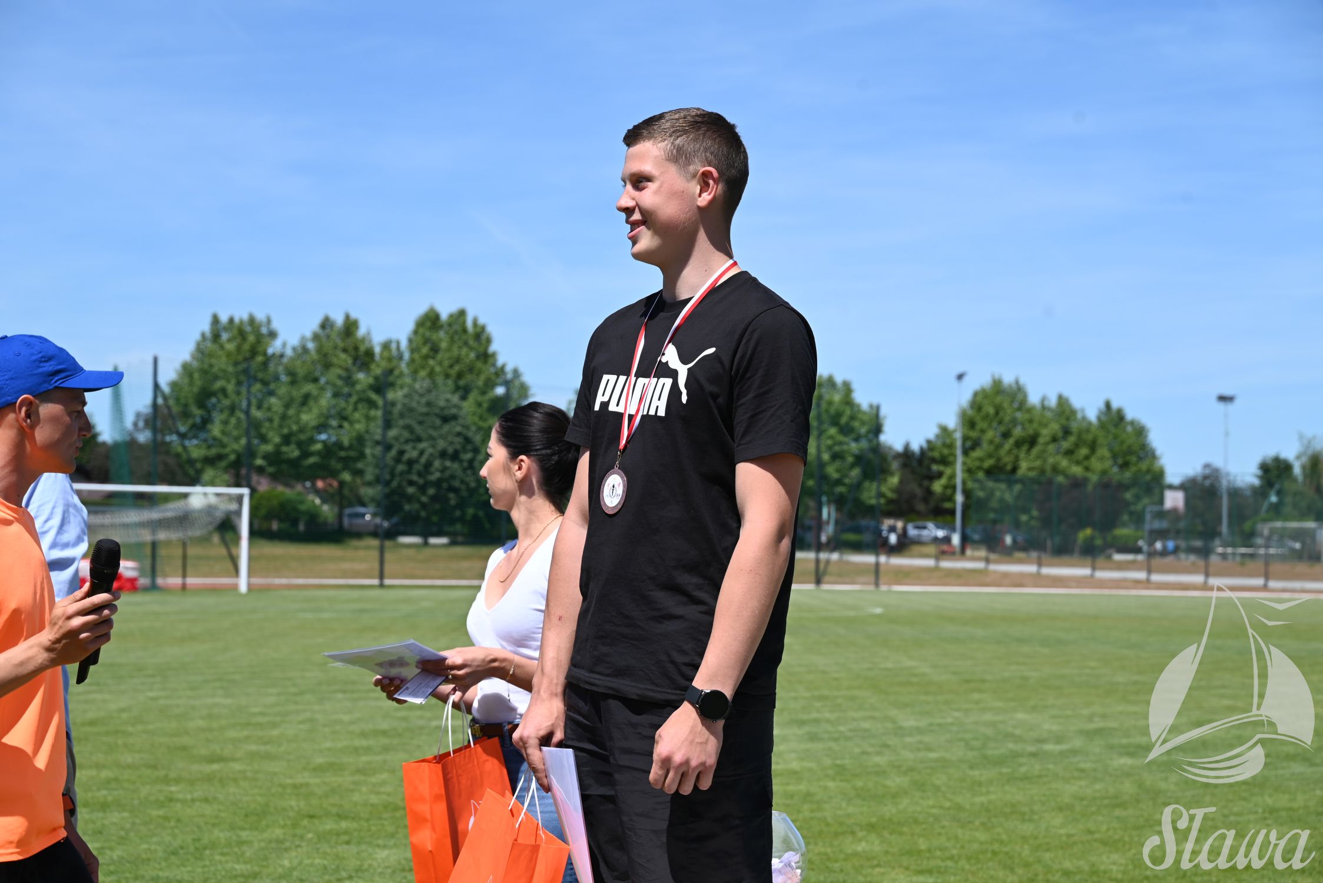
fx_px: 2757
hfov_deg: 27.0
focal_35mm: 75
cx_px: 662
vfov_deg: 18.2
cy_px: 442
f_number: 7.1
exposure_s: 1/400
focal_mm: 75
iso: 100
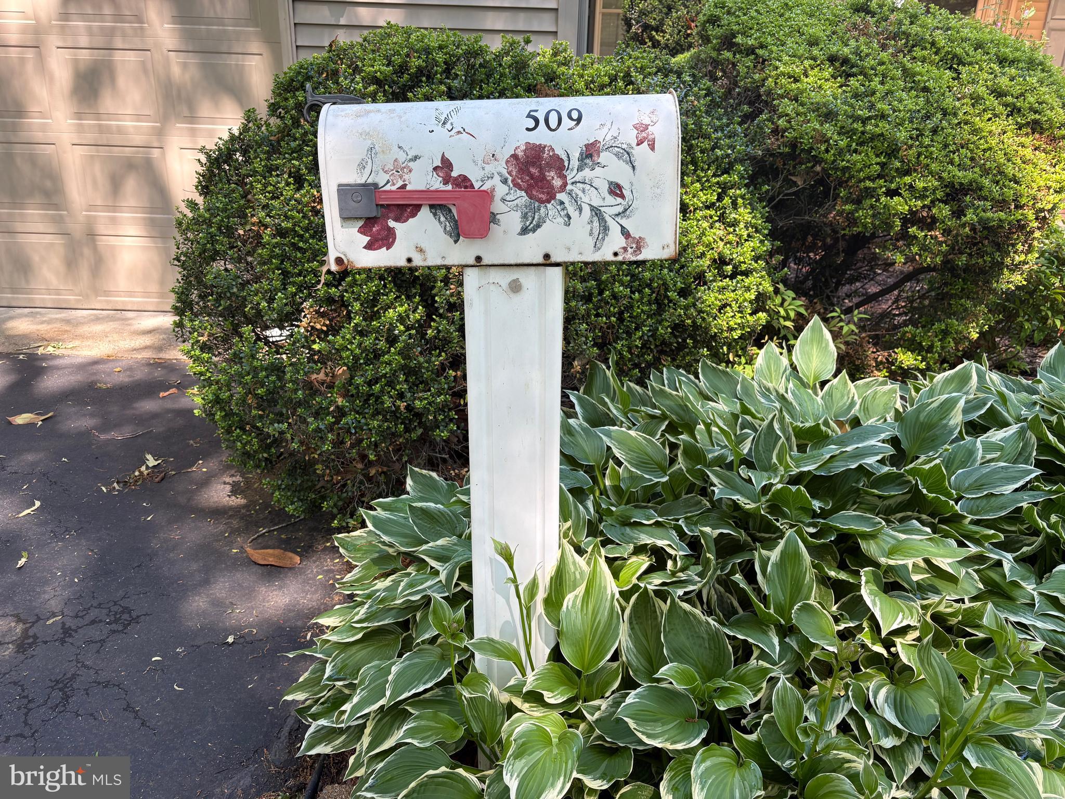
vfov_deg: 53.1
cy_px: 400
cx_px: 532
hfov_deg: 67.3
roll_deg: -1.0
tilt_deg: -21.0
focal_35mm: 26
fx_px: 800
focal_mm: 5.96
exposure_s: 1/227
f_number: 1.6
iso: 40
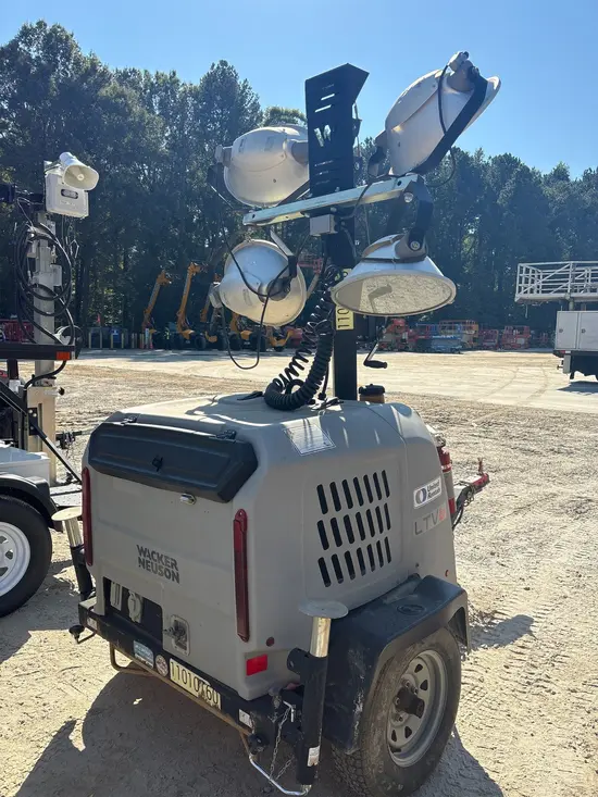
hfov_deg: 53.1
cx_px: 299
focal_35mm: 26
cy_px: 398
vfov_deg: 67.3
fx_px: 599
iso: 50
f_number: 1.6
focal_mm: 5.96
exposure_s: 1/2193
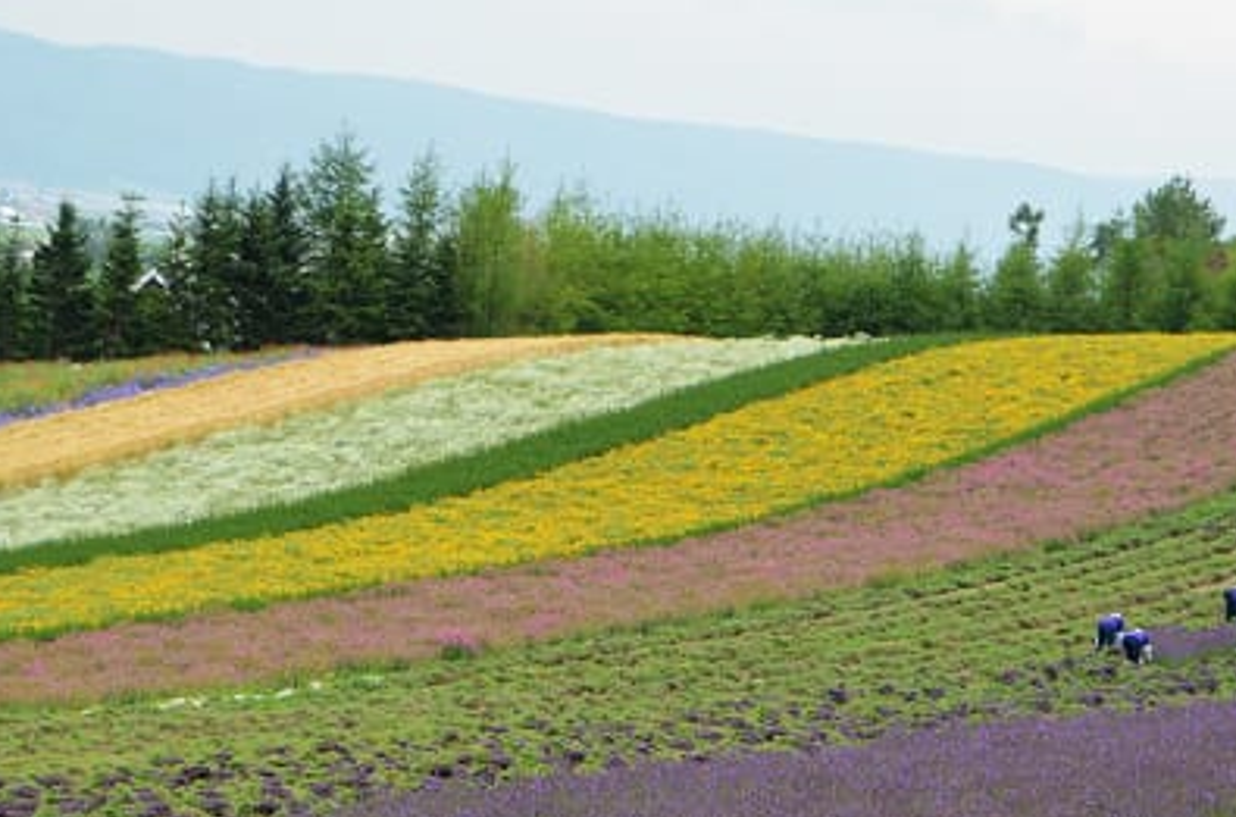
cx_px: 527
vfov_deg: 8.7
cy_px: 495
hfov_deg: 13.1
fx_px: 5369
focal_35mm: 157
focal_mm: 65
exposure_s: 1/1600
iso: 1000
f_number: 5.6
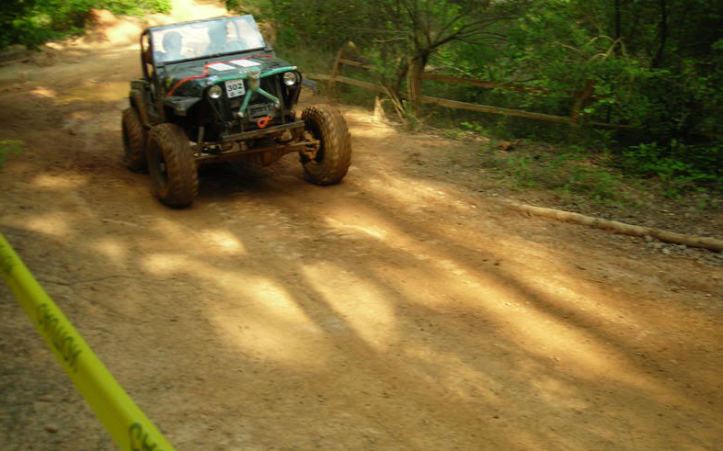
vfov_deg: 31.2
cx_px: 363
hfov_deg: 48.2
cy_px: 201
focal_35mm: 41
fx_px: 808
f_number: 3.2
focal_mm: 6.3
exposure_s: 1/200
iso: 100
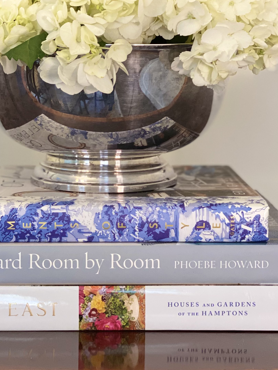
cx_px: 109
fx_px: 1039
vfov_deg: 20.2
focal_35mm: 97
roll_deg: -0.8
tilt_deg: -5.3
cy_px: 132
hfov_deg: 15.2
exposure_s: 1/60
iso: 125
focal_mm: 6
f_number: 2
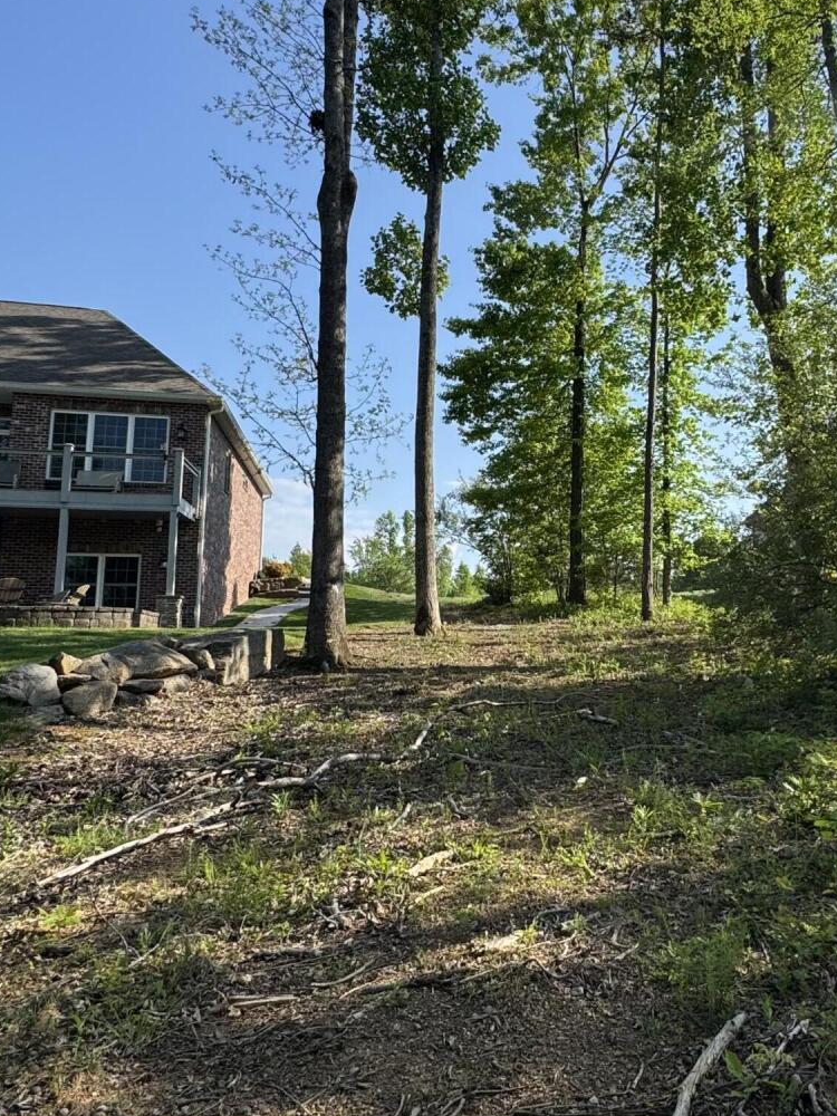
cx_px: 651
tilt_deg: +9.1
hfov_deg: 47.4
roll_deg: +0.9
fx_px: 903
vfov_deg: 63.4
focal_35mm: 28
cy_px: 528
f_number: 2.2
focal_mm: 2.22
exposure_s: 1/858
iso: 50
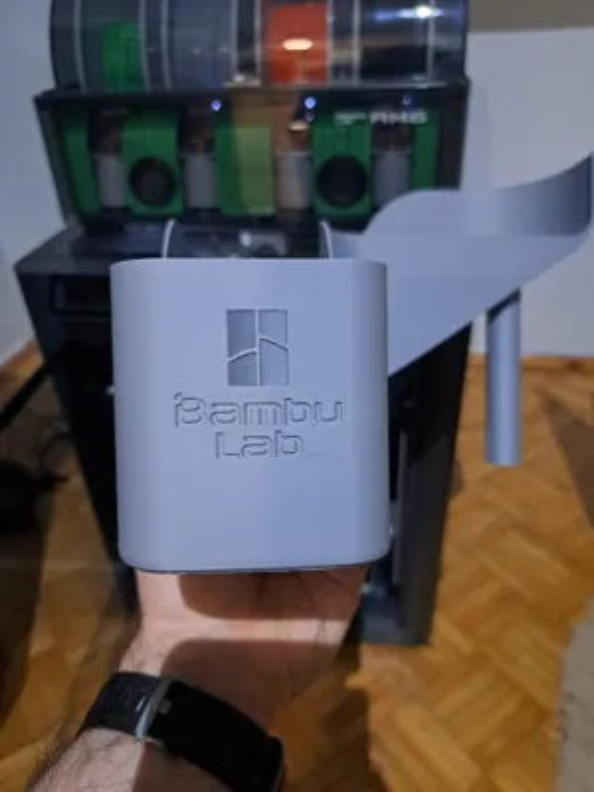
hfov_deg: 56.8
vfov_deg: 71.6
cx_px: 297
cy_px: 396
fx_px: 549
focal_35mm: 24
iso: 640
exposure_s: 1/25
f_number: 1.8
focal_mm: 5.23
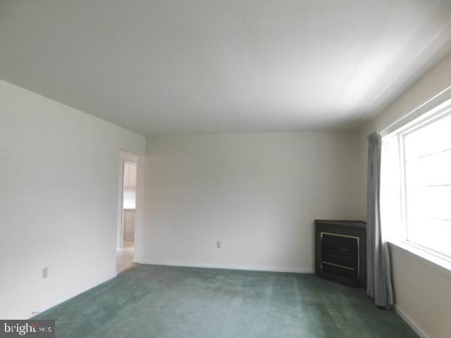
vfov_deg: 58.9
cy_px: 169
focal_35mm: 23
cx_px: 226
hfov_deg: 73.9
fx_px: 300
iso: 400
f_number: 3
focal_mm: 4
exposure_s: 1/30
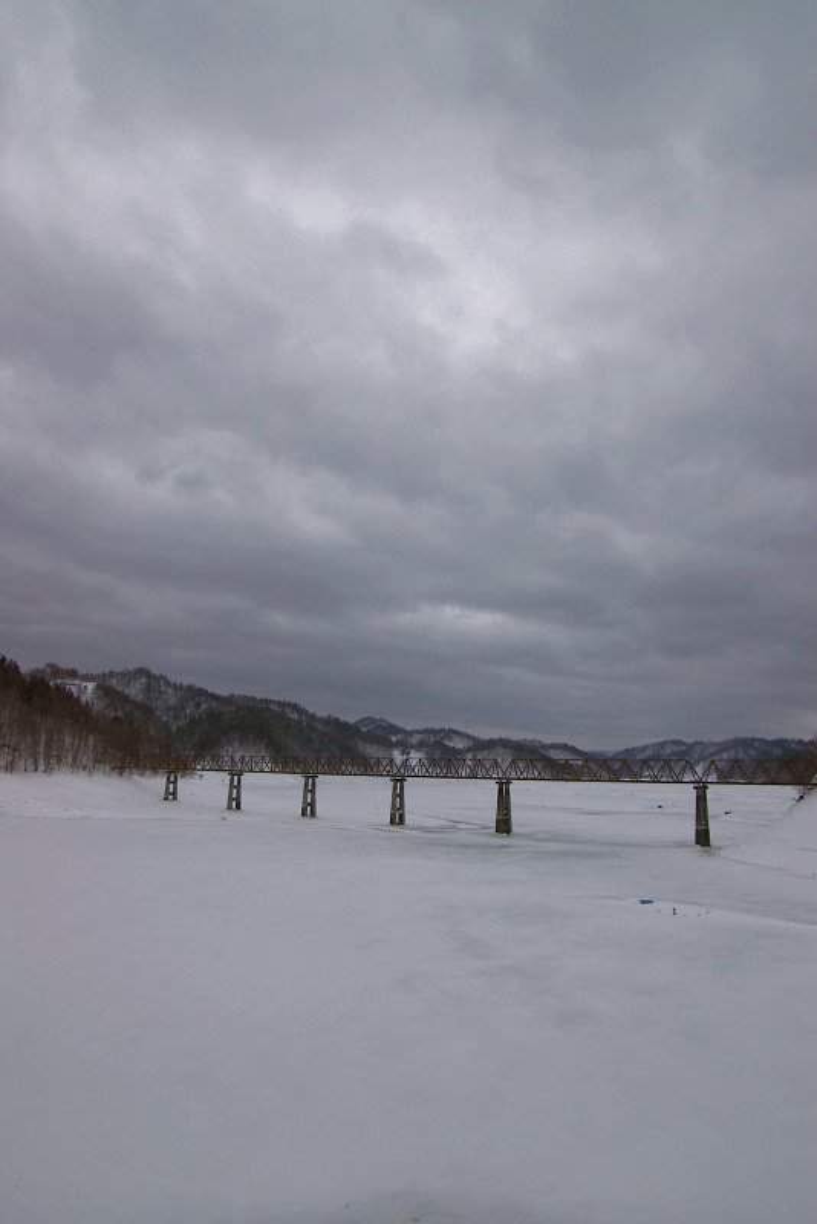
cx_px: 408
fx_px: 816
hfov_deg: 53.2
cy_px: 612
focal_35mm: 24
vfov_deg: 73.7
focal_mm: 16
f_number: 8
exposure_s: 1/500
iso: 200
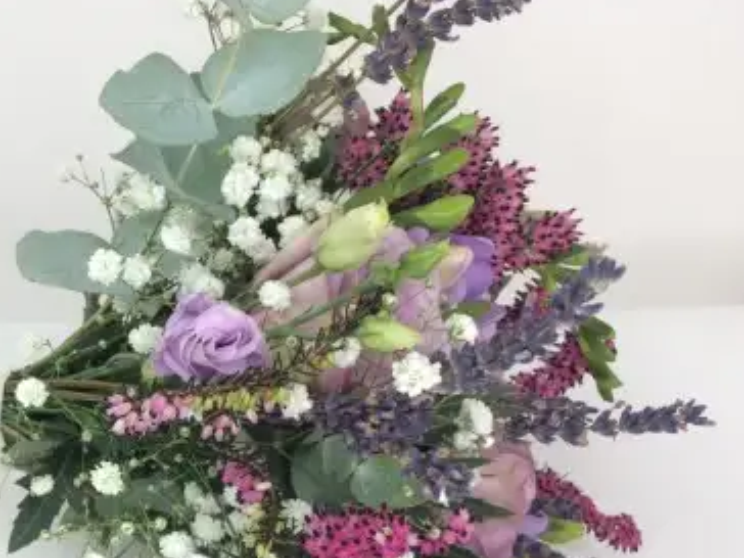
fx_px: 1096
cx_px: 147
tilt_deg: -31.1
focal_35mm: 51
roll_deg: -3.5
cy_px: 417
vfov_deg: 28.2
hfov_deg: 36.2
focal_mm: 4.15
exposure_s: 1/100
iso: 32
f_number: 2.2
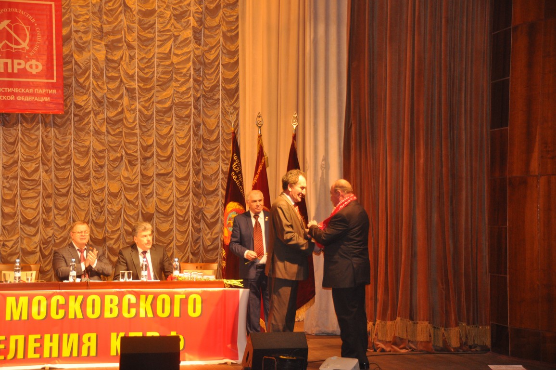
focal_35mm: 93
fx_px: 1435
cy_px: 185
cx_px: 278
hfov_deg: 21.9
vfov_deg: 14.7
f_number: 4.8
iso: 800
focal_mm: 62
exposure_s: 1/60
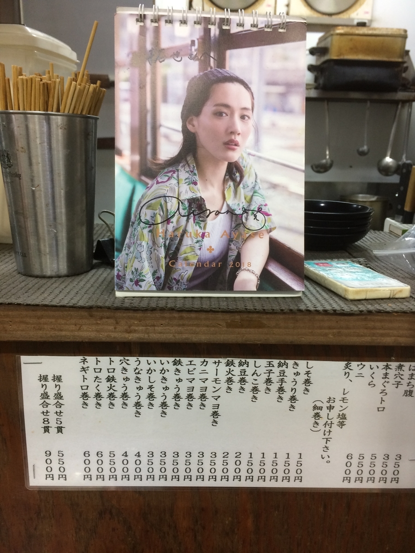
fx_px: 464
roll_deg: +0.7
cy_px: 276
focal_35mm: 29
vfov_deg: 61.7
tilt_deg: -14.6
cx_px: 208
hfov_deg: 48.2
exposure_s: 1/30
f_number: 2.2
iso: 64
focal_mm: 4.15
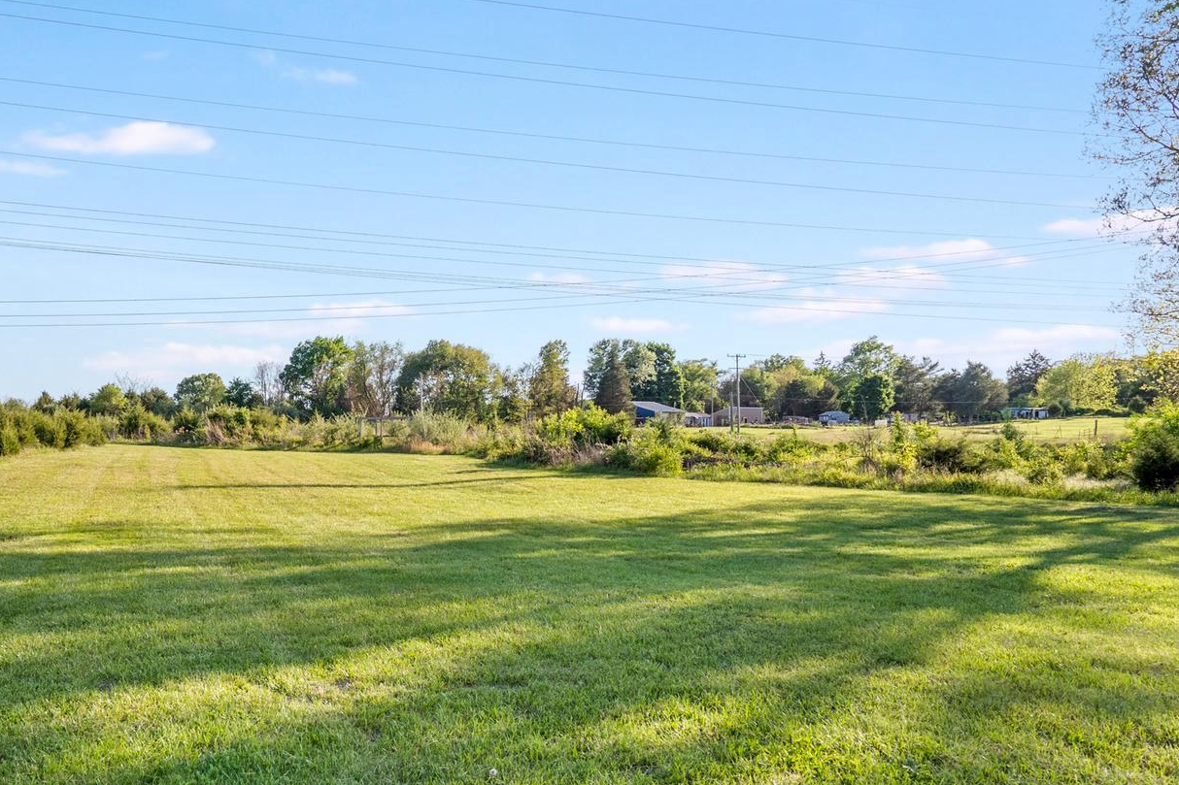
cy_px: 464
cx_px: 315
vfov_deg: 47.7
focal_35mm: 27
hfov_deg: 63.9
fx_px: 884
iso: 640
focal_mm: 16
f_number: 8
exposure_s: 1/500
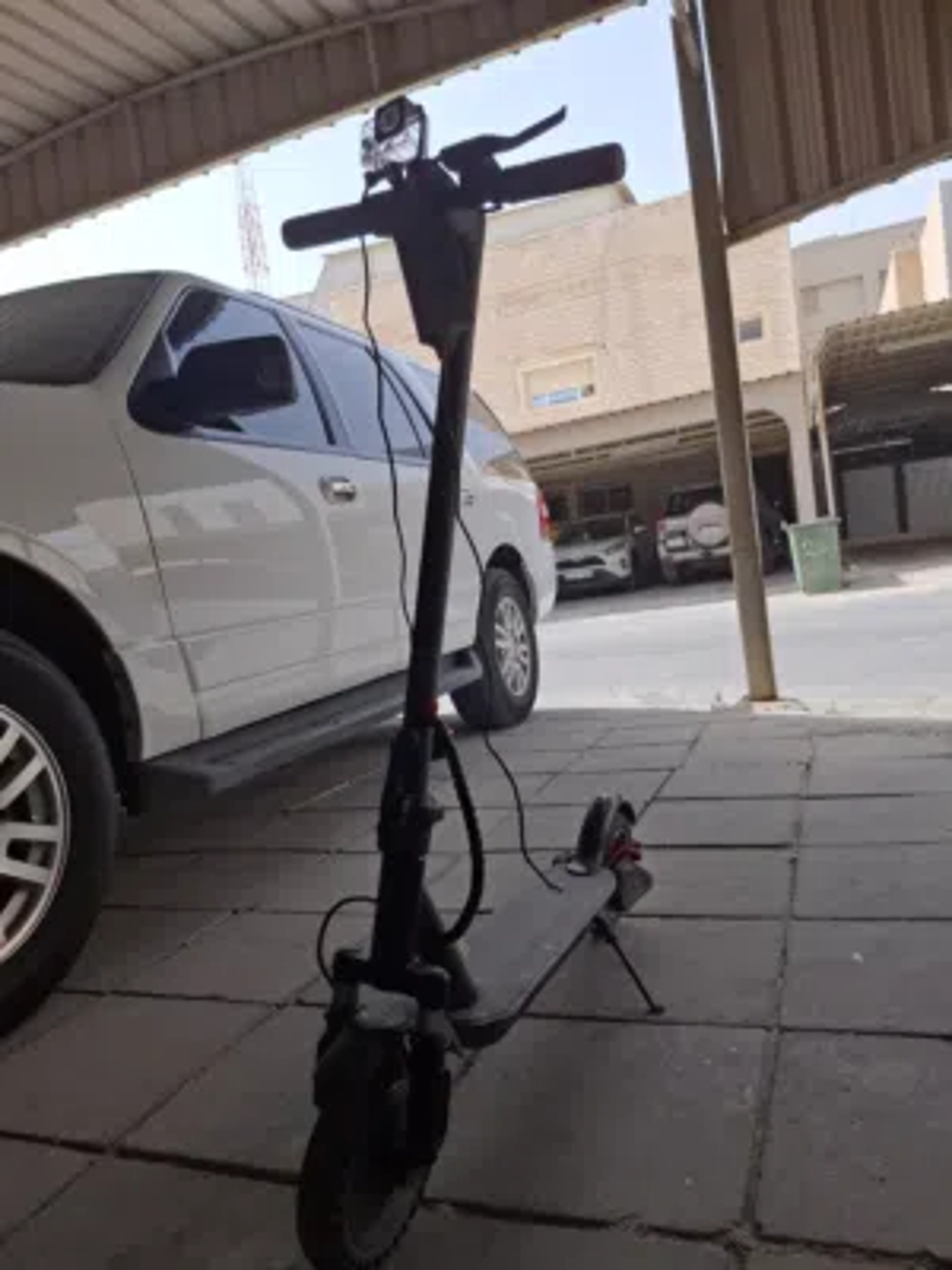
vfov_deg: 73.9
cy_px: 635
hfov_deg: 58.9
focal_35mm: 23
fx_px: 843
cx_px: 476
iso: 50
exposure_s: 1/962
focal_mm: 5.54
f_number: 1.8
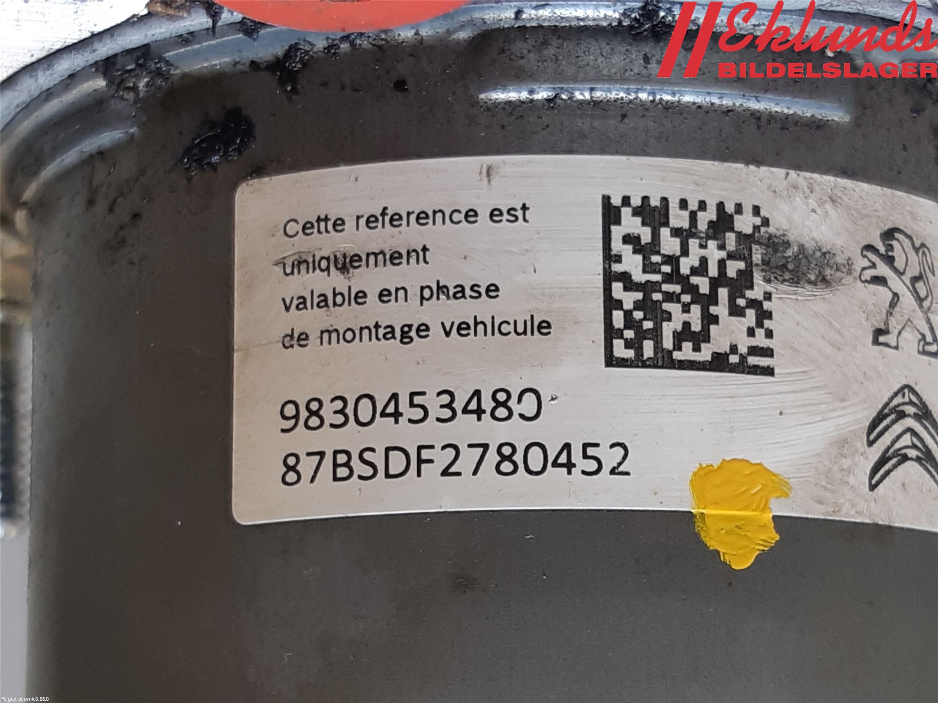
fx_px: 705
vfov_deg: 53.1
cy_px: 352
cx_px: 469
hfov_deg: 67.3
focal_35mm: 26
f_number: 1.7
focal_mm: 3.93
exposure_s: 1/50
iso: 64
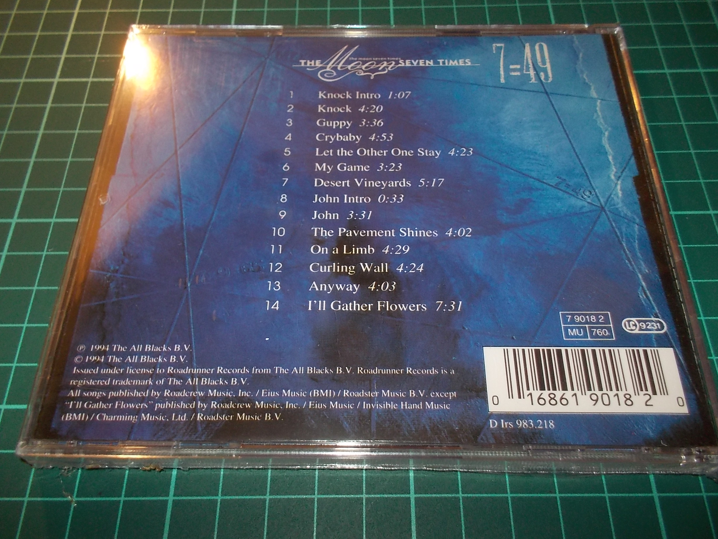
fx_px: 622
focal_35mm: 30
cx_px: 365
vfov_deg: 46.8
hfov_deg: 60.0
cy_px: 269
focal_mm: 4.1
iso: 200
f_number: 3.3
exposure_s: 1/30
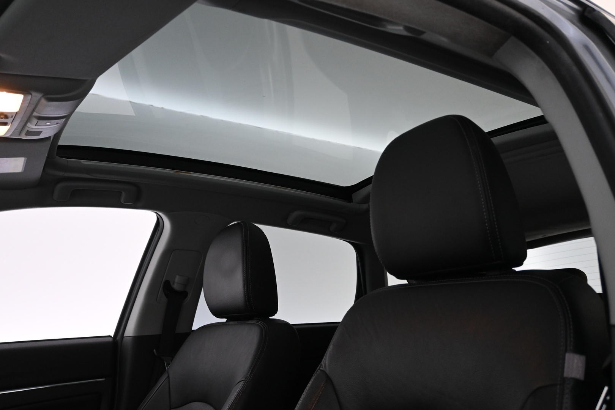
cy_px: 205
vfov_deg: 39.1
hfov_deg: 56.1
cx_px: 308
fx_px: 577
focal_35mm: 34
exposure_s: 1/40
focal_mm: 22.5
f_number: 4
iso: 1400
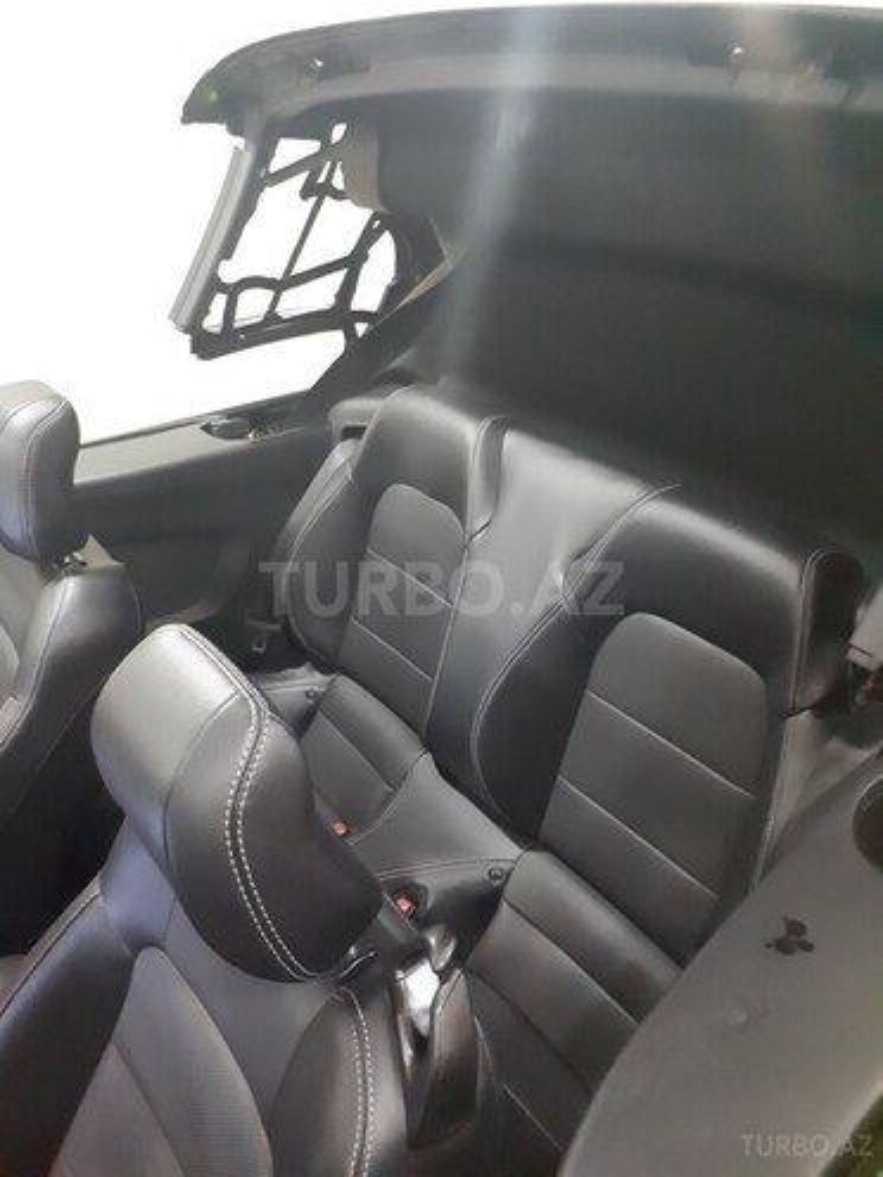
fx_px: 918
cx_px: 442
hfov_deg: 51.4
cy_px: 588
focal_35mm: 27
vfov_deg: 65.3
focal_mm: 3.6
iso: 1600
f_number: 1.9
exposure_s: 1/10
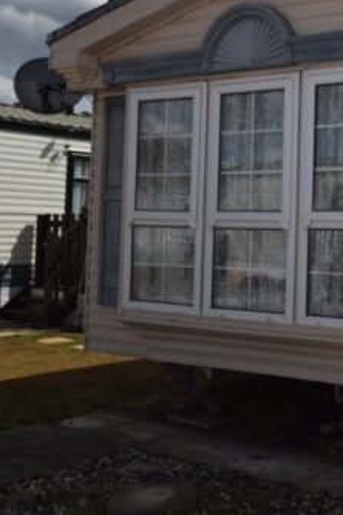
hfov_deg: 23.4
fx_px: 772
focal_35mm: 54
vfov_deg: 36.8
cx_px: 388
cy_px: 230
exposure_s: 1/200
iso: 100
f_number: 11
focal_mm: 20
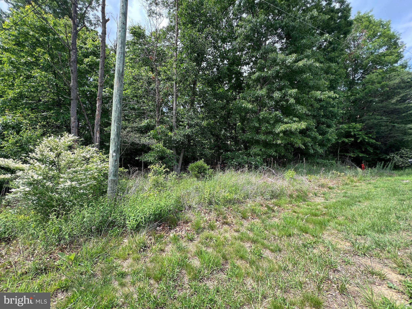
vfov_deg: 89.9
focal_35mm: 13
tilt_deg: +6.3
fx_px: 155
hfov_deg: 106.2
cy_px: 154
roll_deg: +1.3
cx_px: 206
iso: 32
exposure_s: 1/302
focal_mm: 1.57
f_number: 1.8
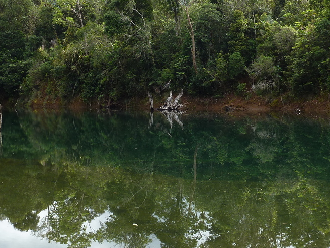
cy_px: 87
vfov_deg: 22.9
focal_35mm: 64
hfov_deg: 30.2
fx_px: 610
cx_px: 184
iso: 80
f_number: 4
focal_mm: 5.7
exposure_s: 1/125
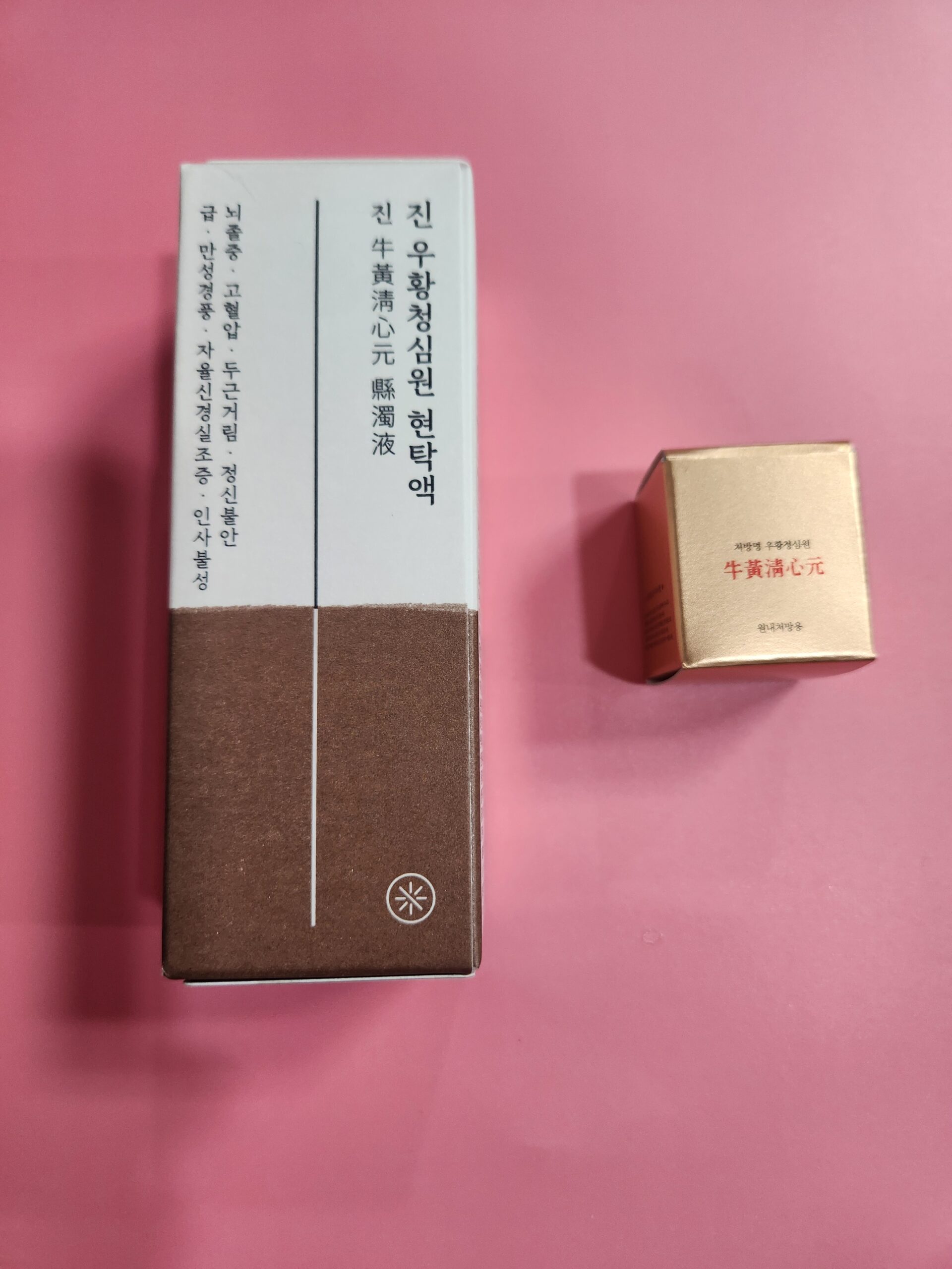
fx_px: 843
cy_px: 634
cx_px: 476
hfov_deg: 58.9
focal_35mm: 23
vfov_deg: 73.9
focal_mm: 5.4
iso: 200
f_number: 1.8
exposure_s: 1/120
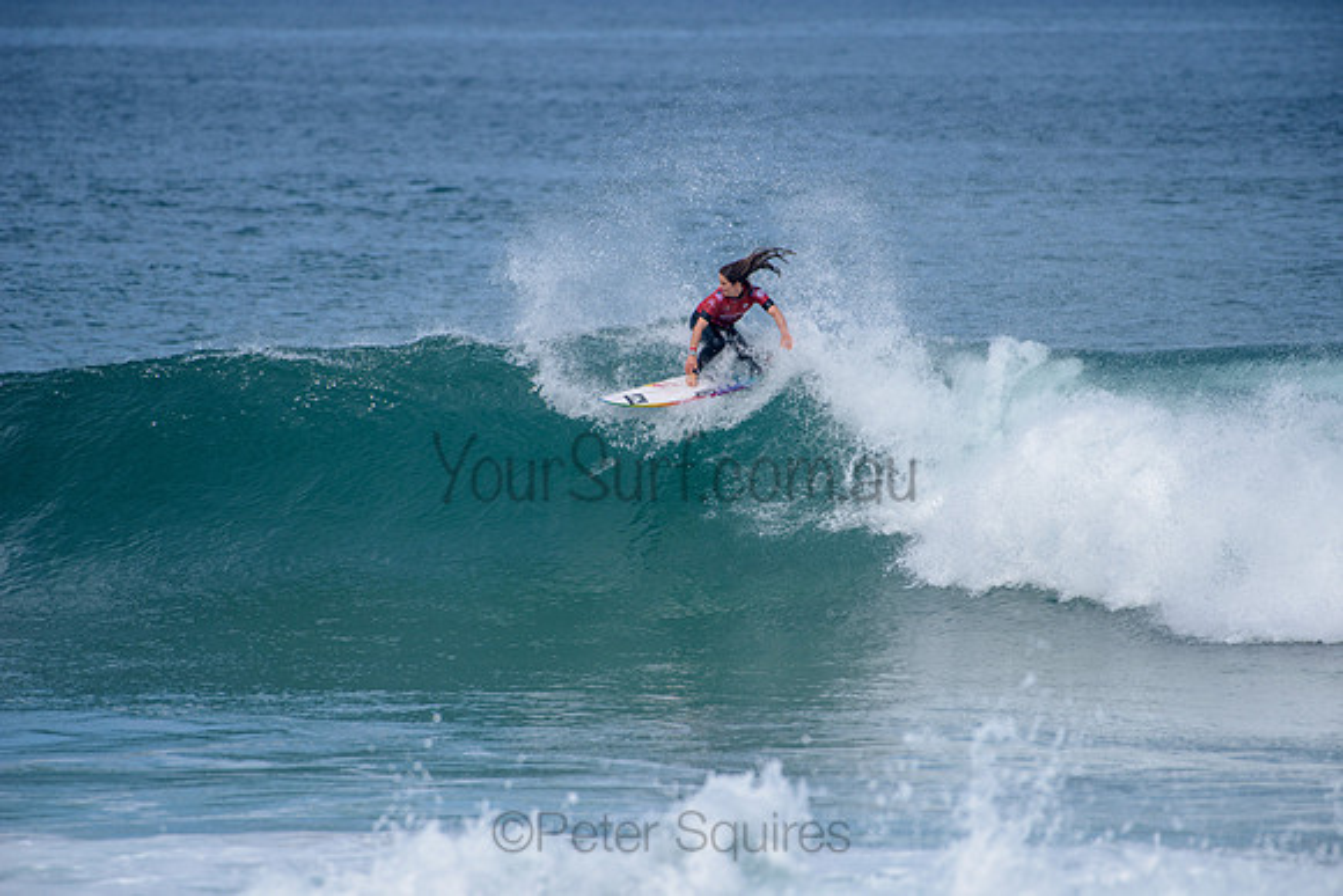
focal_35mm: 500
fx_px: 18656
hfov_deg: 4.1
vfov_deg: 2.8
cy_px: 448
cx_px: 672
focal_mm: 500
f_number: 6.3
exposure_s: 1/2500
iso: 250
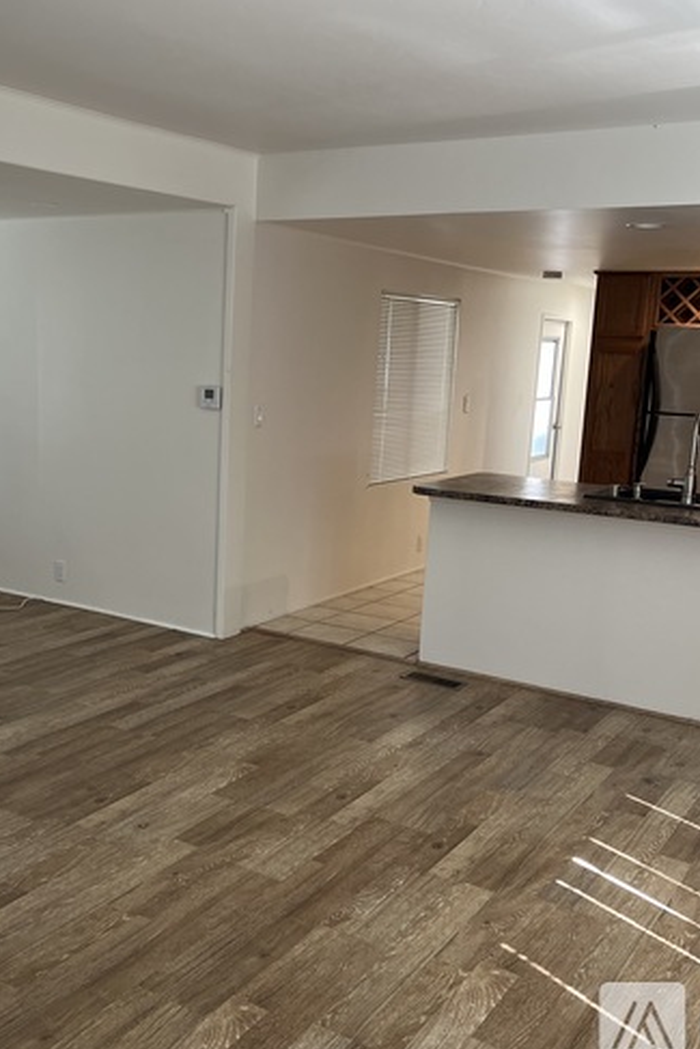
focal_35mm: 37
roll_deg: -1.8
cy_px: 530
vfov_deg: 51.9
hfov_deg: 35.6
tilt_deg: -10.6
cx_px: 229
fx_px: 1078
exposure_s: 1/120
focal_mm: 5.7
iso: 125
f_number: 1.5
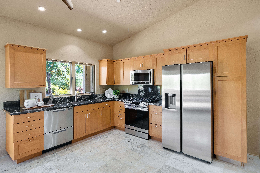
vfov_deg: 67.4
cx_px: 130
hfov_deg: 90.0
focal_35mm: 18
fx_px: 130
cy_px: 86
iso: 100
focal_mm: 18
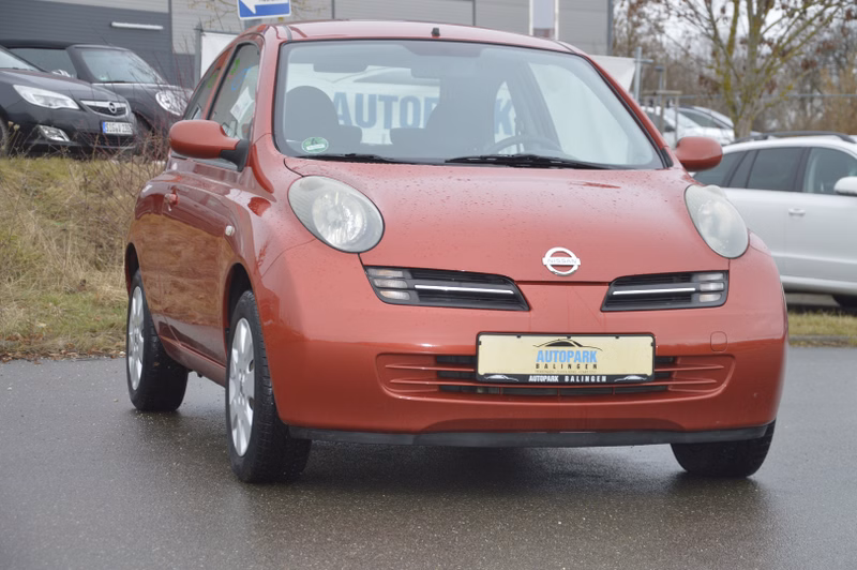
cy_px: 285
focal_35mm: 93
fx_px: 2212
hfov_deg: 21.9
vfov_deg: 14.7
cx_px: 428
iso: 160
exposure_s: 1/30
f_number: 5.3
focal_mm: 62
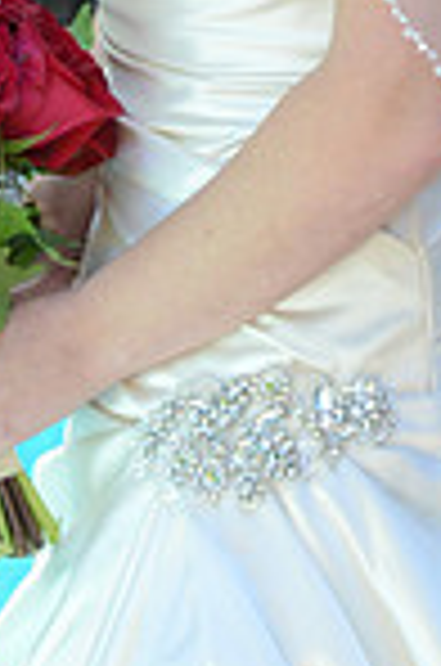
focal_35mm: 324
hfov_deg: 4.2
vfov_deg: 6.3
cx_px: 256
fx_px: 5980
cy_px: -86
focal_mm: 55
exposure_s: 1/100
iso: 500
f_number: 7.1
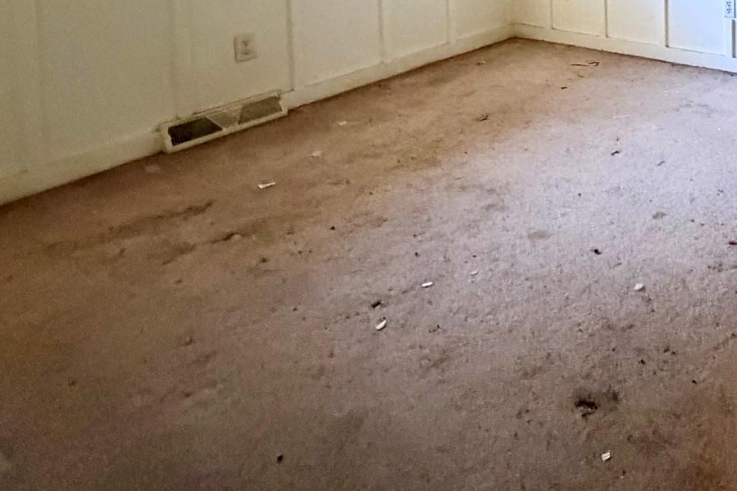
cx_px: 761
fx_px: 675
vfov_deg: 32.0
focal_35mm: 33
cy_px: -122
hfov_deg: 46.4
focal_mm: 2.22
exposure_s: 1/60
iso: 1000
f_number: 2.2
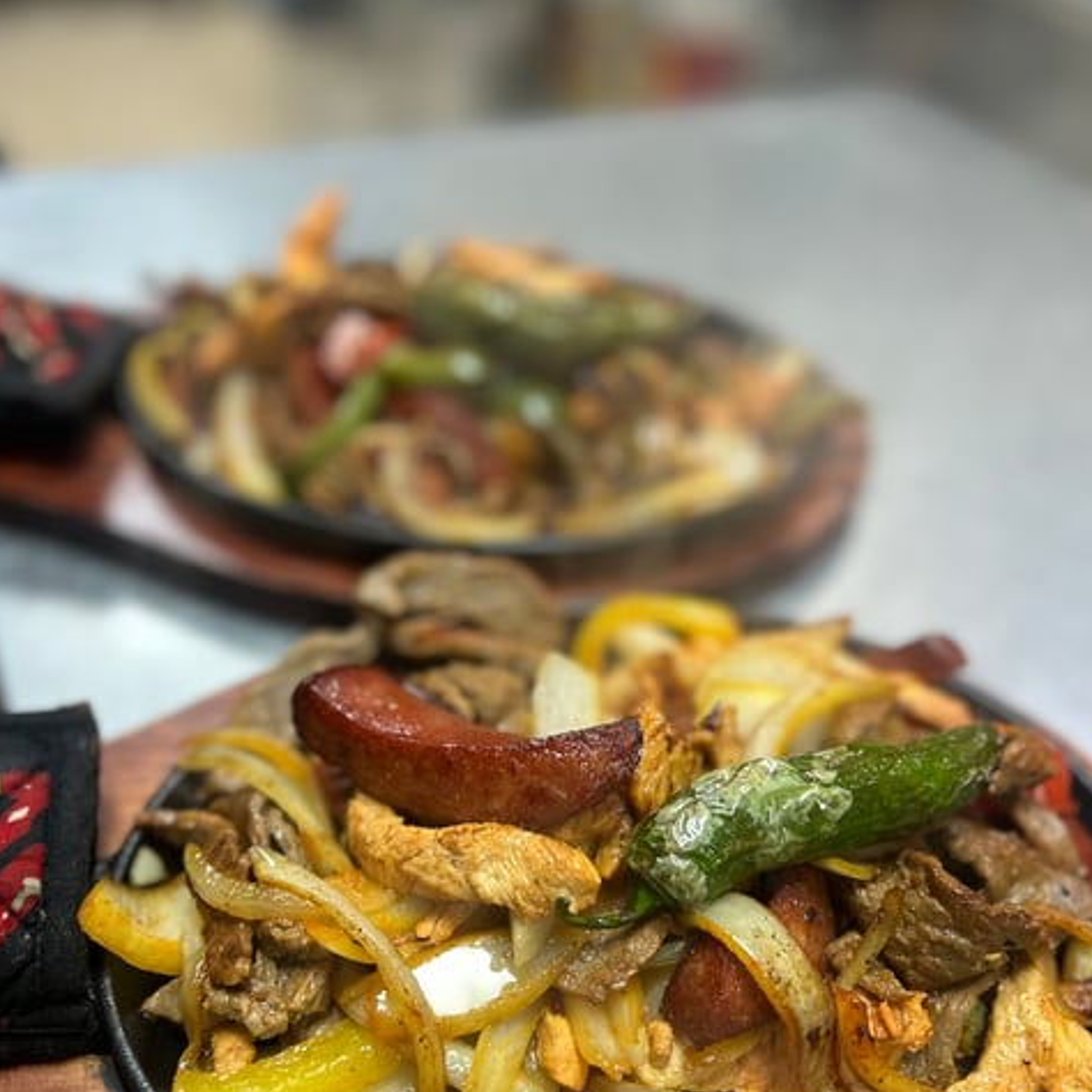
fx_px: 1106
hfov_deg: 52.5
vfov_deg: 52.0
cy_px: 676
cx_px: 546
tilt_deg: -47.1
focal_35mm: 31
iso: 160
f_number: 1.5
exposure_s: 1/60
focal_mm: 5.7
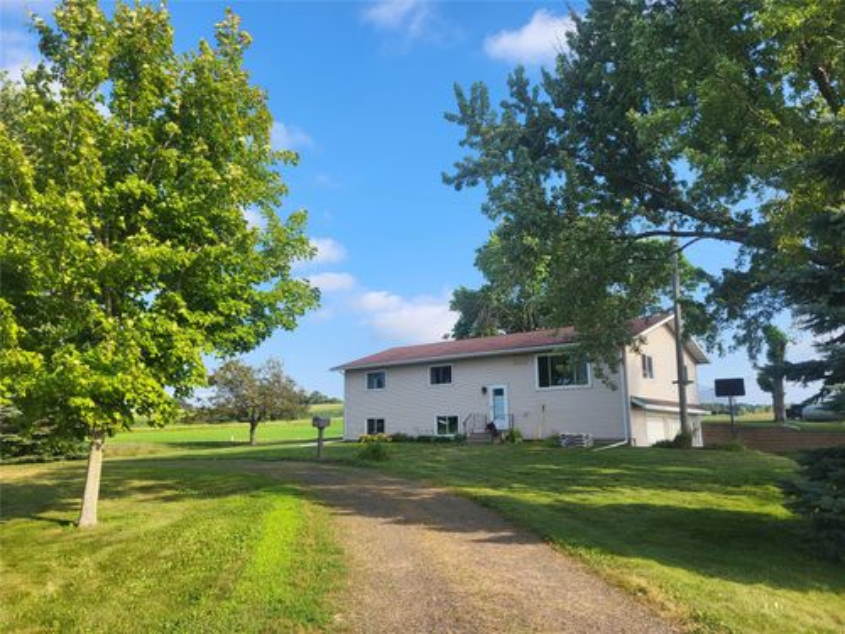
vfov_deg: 53.1
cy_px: 317
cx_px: 422
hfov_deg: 67.3
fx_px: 635
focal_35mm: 26
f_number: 1.8
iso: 40
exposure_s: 1/1336
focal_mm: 5.4
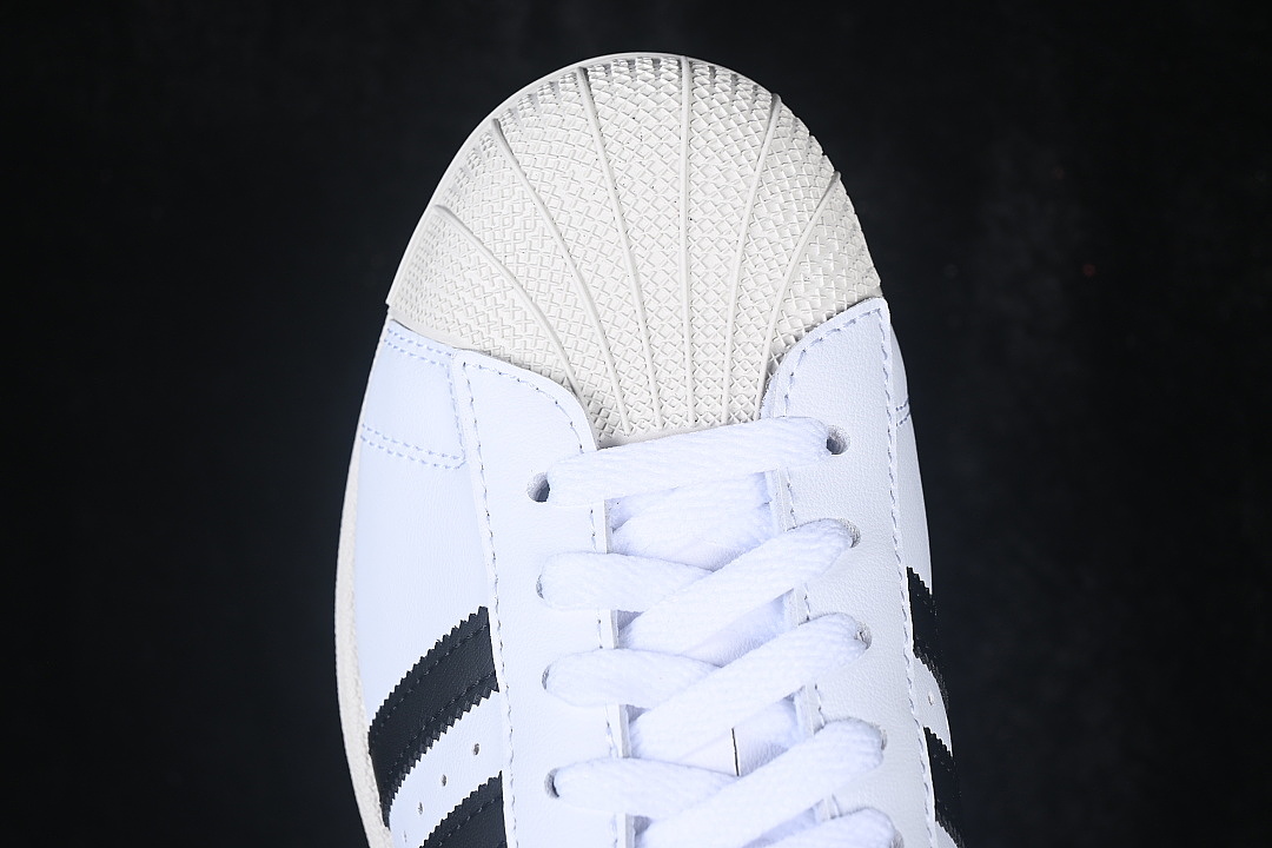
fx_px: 2650
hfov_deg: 27.0
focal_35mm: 75
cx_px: 636
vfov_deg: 18.2
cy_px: 424
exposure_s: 1/80
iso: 160
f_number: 7.1
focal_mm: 50
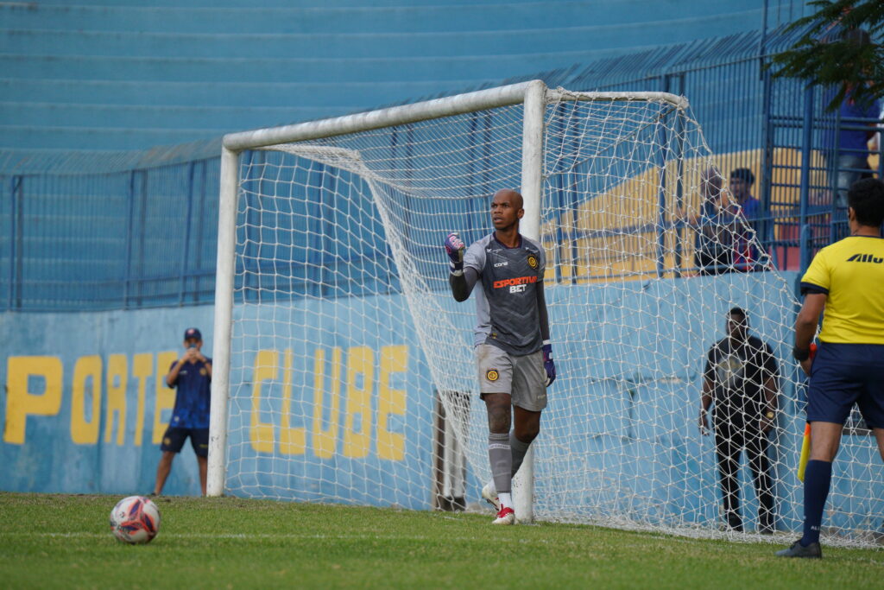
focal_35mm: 244
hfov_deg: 8.4
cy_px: 295
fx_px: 5992
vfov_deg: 5.6
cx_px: 442
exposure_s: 1/1600
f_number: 2.8
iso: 1000
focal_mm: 163
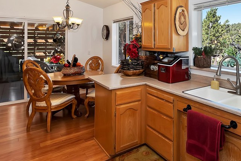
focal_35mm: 24
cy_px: 44
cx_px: 166
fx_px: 161
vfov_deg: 51.3
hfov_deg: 71.0
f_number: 8
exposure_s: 1/30
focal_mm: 10
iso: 320
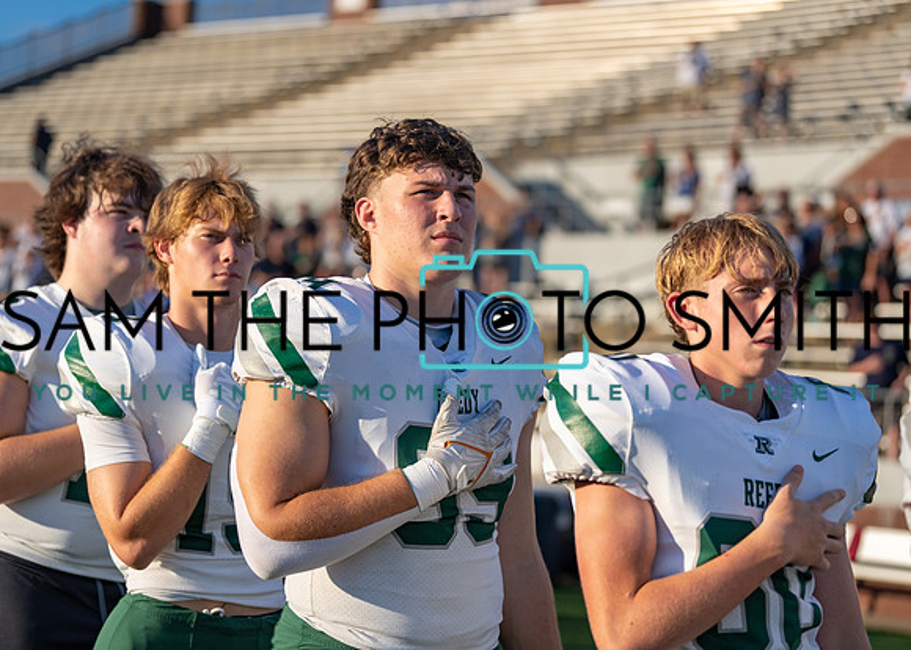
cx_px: 456
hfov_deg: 23.4
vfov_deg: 16.8
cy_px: 325
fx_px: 2195
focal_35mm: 85
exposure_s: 1/1600
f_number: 2.8
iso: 100
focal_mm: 81
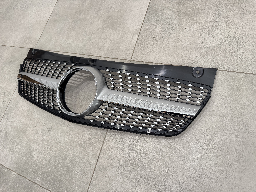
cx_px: 128
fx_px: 177
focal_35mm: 24
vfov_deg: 56.8
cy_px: 96
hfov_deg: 71.6
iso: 320
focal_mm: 6.76
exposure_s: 1/60
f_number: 1.78
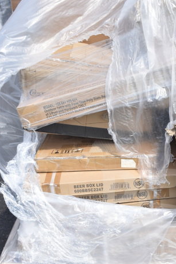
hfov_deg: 18.7
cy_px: 215
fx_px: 528
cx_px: 152
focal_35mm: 72
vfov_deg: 27.4
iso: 200
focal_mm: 24
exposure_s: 1/250
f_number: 8
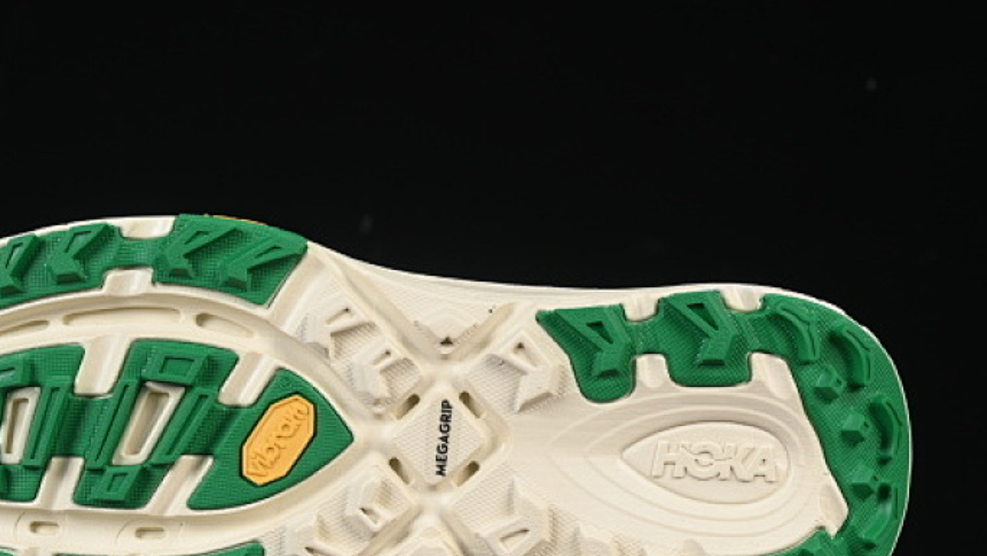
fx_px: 3246
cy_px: 312
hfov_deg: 17.3
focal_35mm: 124
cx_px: 358
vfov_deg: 9.8
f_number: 8
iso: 160
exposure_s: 1/80
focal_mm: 50
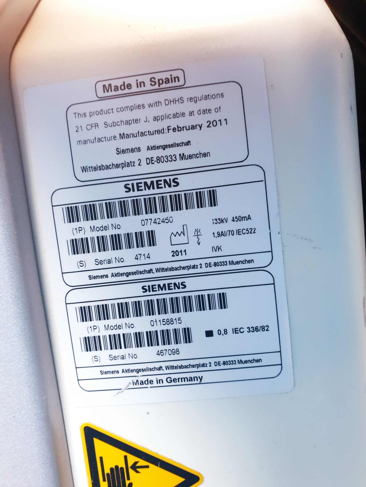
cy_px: 244
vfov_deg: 67.3
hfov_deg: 53.1
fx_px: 367
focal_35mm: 26
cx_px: 183
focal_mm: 4.3
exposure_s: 1/25
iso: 320
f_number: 2.4
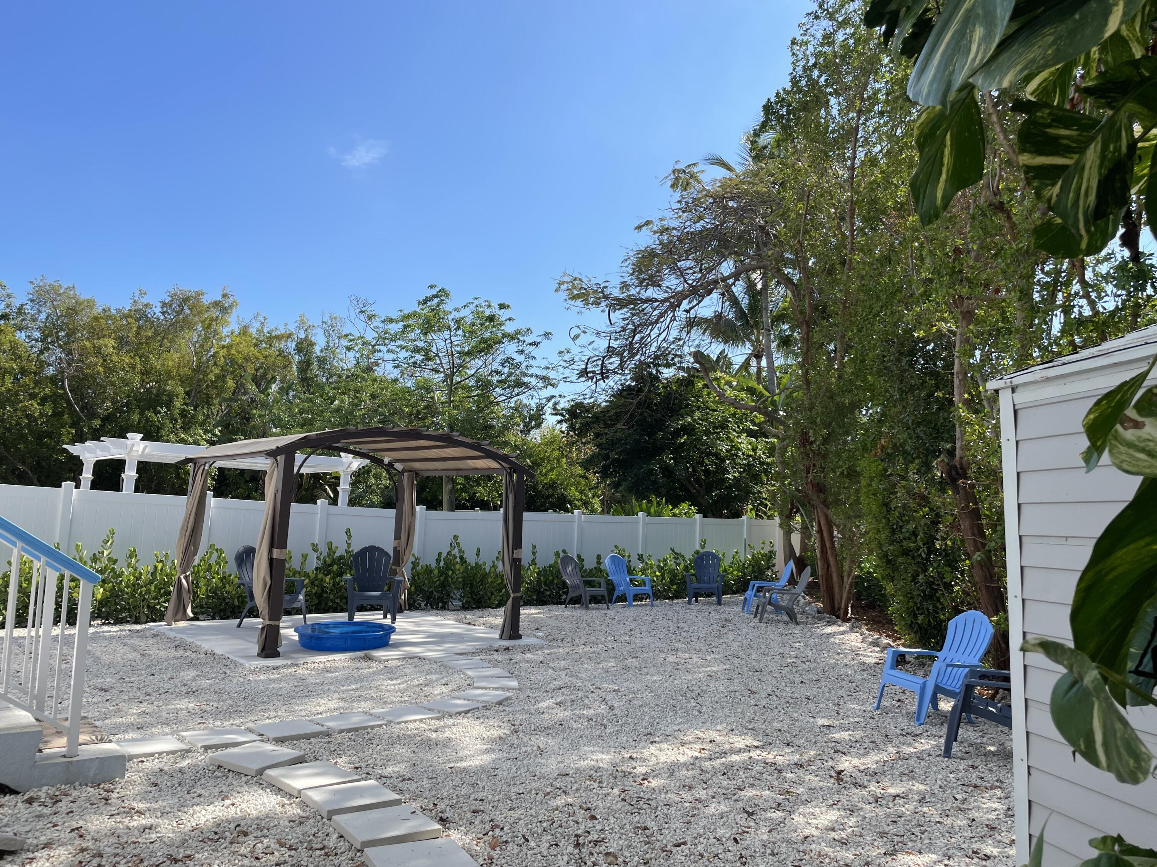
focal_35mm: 26
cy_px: 434
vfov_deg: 53.1
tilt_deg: +5.6
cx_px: 578
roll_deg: -1.7
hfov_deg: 67.3
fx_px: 869
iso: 32
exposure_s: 1/2681
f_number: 1.6
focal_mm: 4.2
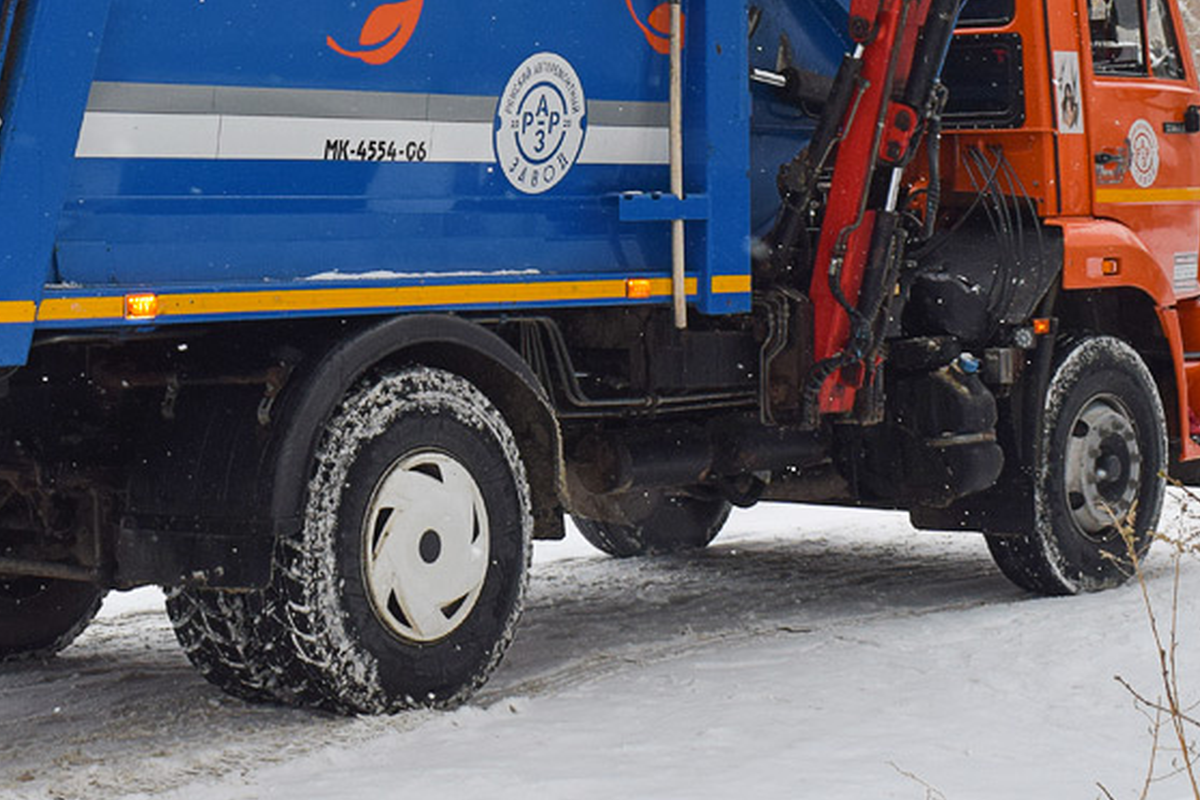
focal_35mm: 87
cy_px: 11
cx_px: 292
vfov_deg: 15.4
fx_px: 2902
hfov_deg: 23.1
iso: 400
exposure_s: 1/500
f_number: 5.6
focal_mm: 27
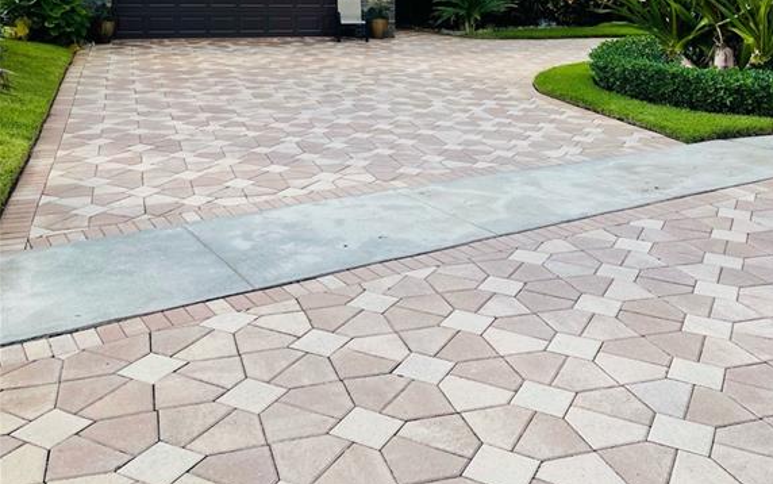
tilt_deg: +1.2
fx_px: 780
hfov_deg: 52.7
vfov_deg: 32.1
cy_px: 14
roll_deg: -0.2
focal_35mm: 37
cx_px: 388
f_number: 1.6
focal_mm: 4.2
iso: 32
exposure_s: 1/3125
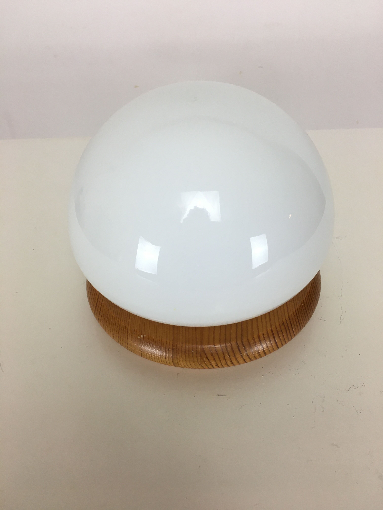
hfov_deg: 48.2
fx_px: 428
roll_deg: +2.0
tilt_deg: -41.5
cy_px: 255
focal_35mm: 29
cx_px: 192
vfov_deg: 61.7
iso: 25
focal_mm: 4.15
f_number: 2.2
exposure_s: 1/33
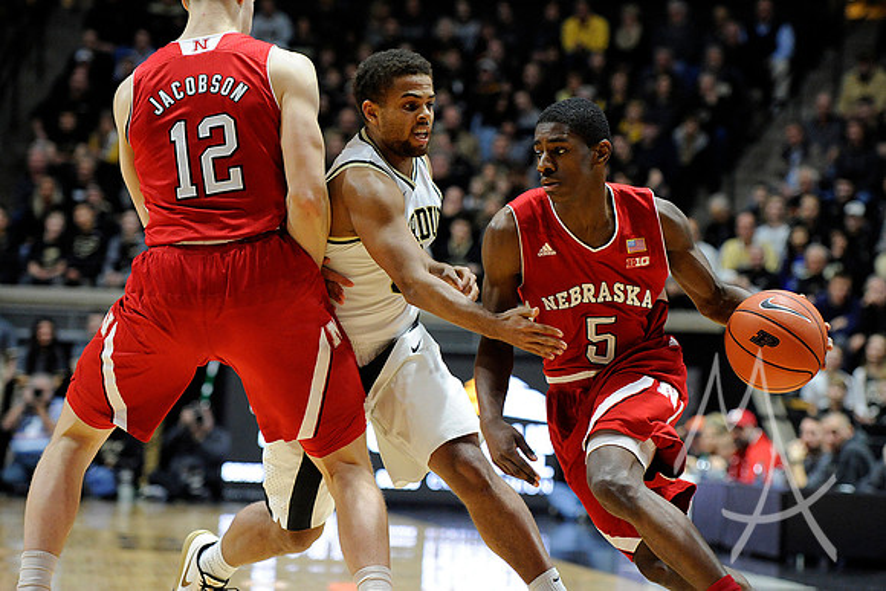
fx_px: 2954
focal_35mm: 120
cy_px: 296
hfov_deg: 17.1
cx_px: 443
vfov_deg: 11.4
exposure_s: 1/1000
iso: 4000
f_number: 3.5
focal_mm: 120
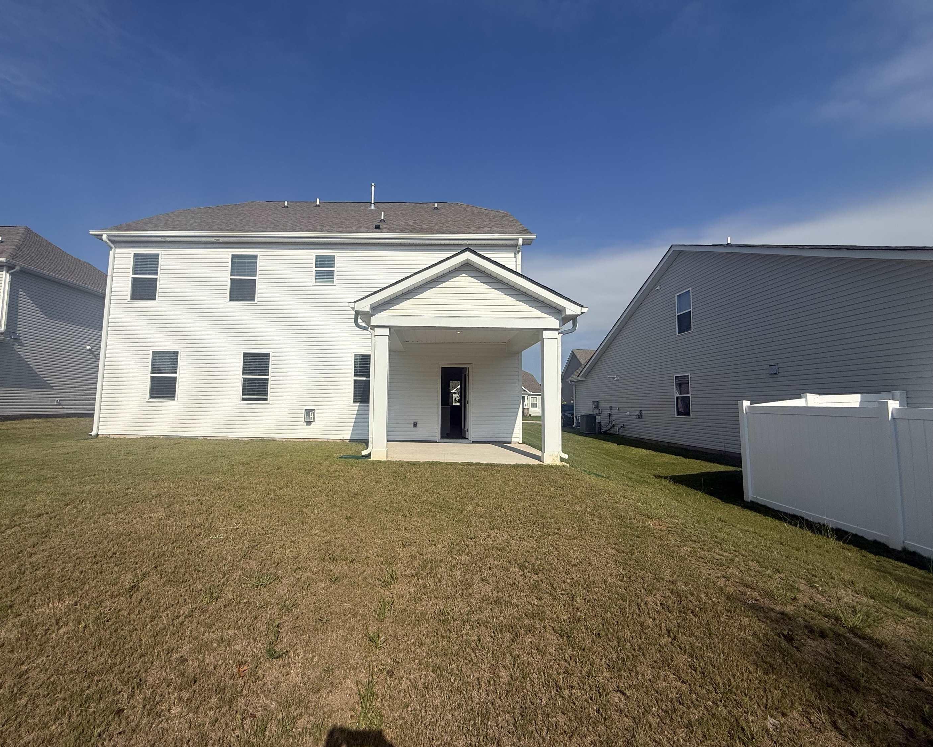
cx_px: 426
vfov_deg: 84.0
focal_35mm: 15
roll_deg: -1.4
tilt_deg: +7.4
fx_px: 414
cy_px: 368
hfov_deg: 96.6
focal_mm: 2.22
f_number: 2.2
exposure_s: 1/5618
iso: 40
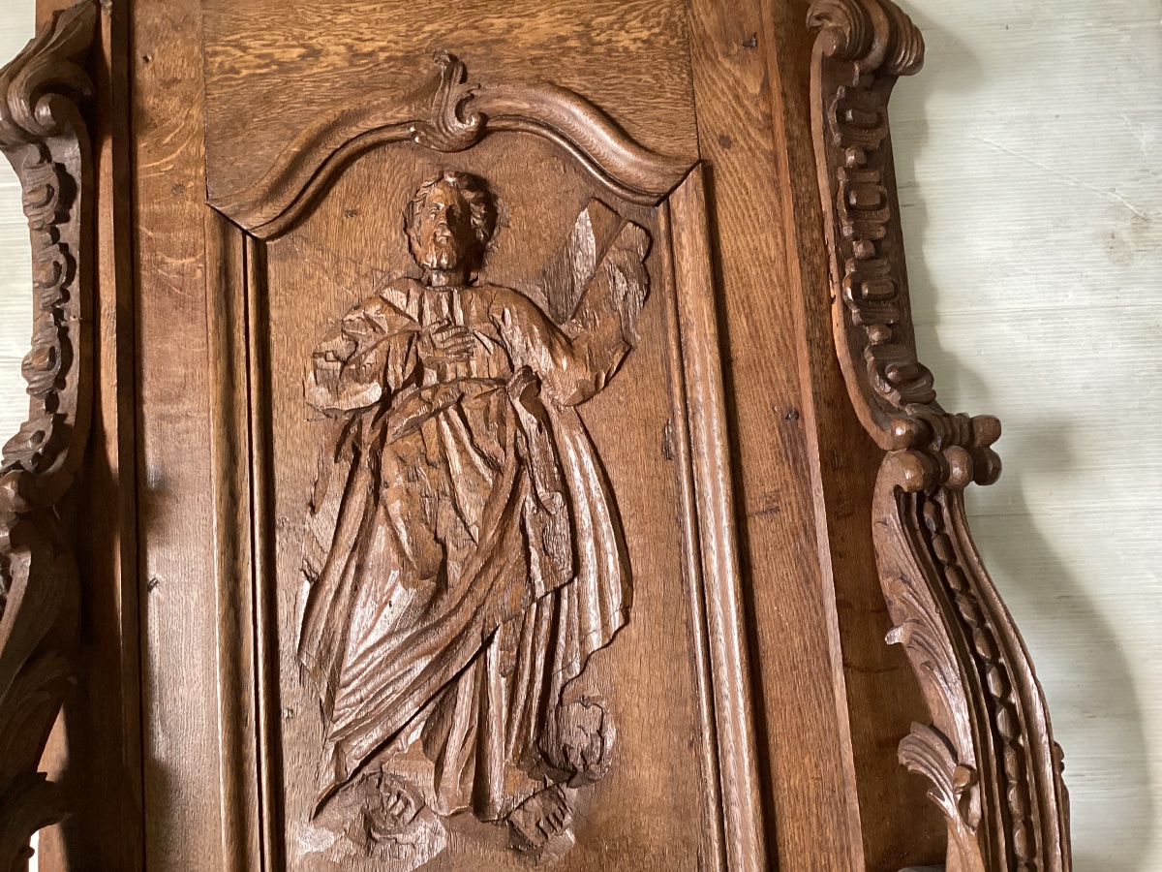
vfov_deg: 45.4
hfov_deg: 58.4
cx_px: 581
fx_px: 1041
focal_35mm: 31
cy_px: 436
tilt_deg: -82.6
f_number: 2.4
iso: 250
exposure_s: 1/50
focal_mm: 3.3
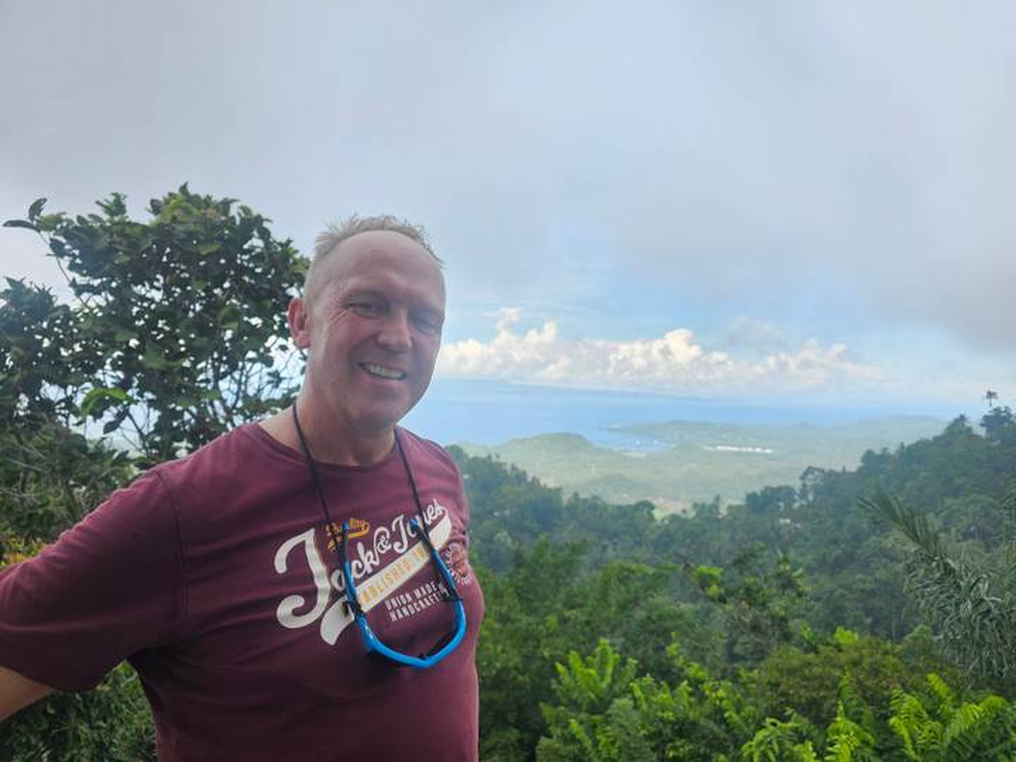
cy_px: 381
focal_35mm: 23
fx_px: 675
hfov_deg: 73.9
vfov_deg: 58.9
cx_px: 508
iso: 16
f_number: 1.7
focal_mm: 6.3
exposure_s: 1/180
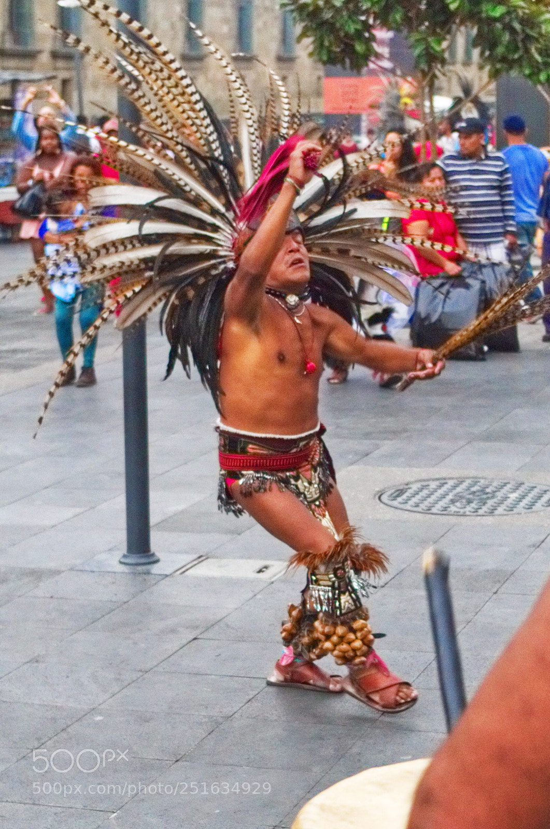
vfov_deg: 33.5
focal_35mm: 60
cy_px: 414
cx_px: 275
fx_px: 1380
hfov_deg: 22.5
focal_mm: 40
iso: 400
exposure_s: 1/250
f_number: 4.5
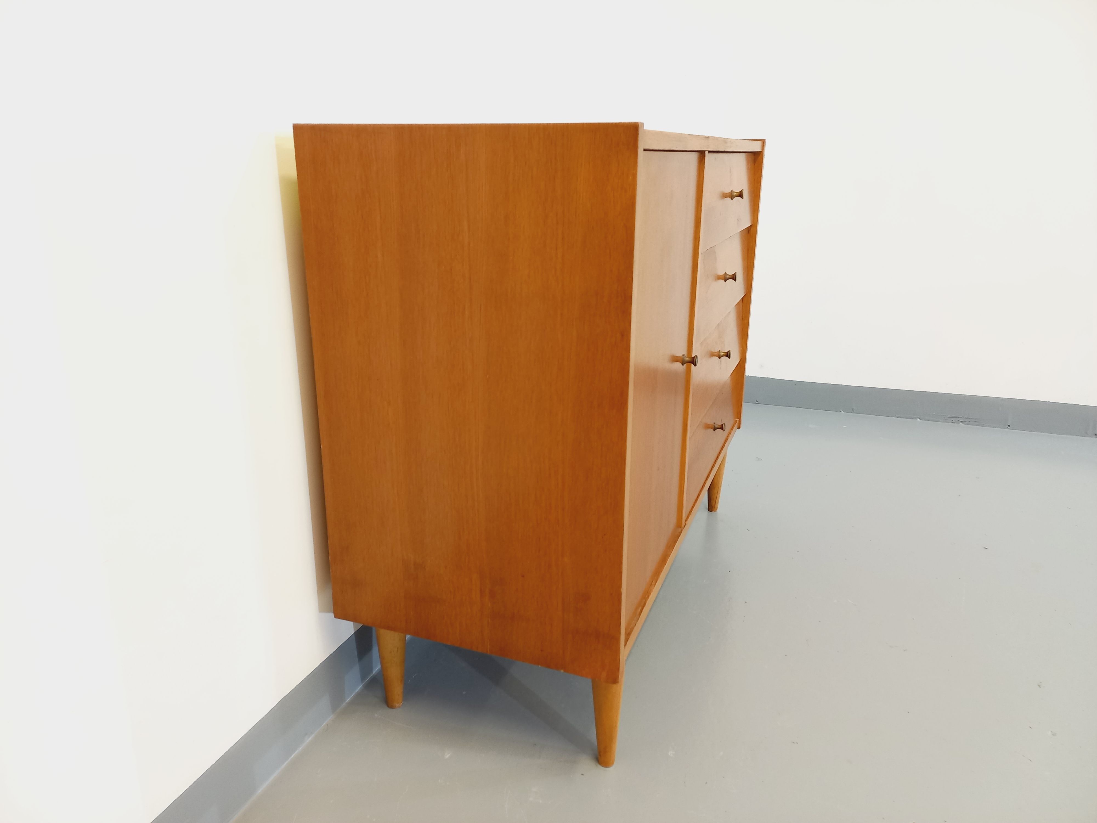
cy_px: 412
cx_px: 548
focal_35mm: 25
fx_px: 792
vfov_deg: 54.9
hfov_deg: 69.4
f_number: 1.8
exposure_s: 1/49
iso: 320
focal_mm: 4.65
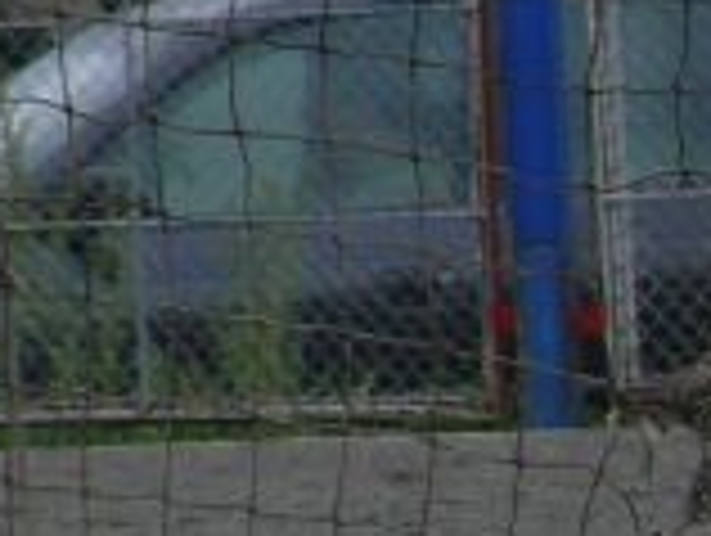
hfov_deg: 1.0
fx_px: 42191
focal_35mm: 2051
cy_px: 207
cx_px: -310
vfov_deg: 0.7
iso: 100
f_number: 5.6
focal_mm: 68.8
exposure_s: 1/400
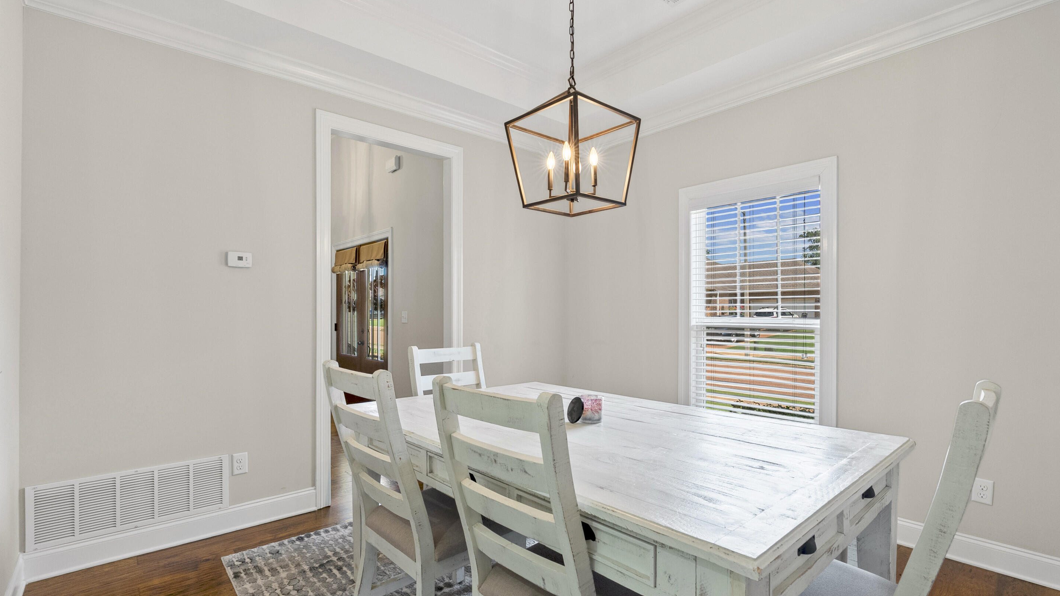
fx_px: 478
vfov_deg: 63.8
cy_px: 327
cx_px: 529
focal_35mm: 17
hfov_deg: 95.9
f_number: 9
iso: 800
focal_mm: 16
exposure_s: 1/13
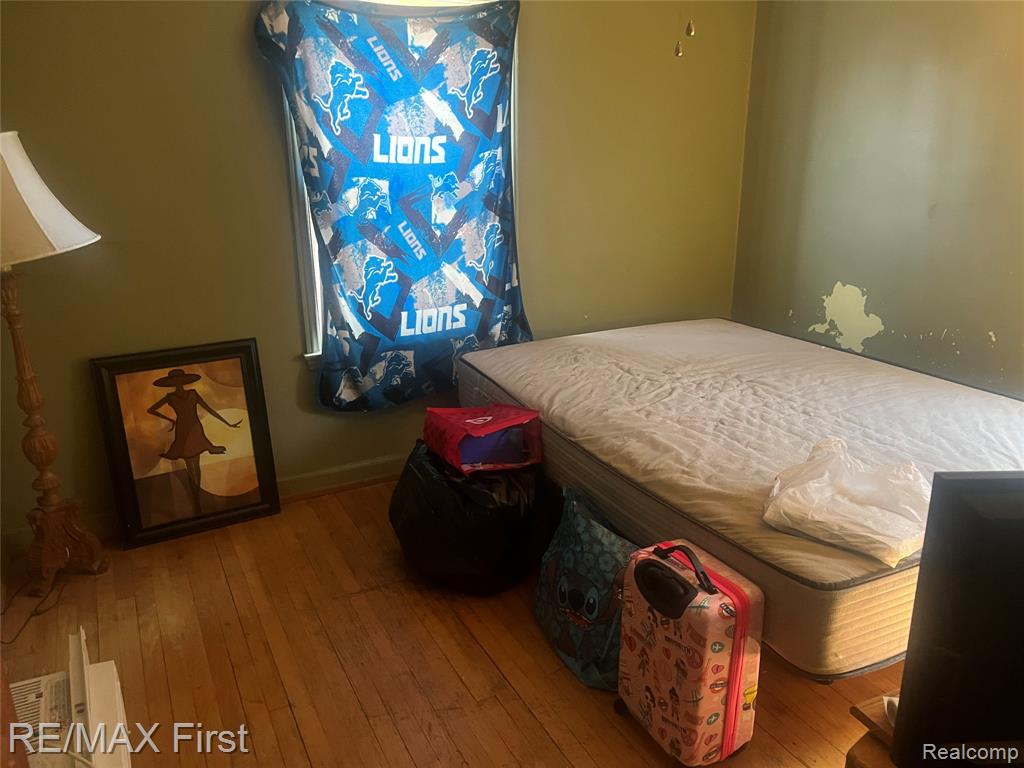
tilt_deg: -16.7
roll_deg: +0.6
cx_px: 512
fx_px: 769
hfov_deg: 67.3
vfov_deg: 53.1
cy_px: 384
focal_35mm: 26
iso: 640
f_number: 1.6
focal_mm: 5.1
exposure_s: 1/40
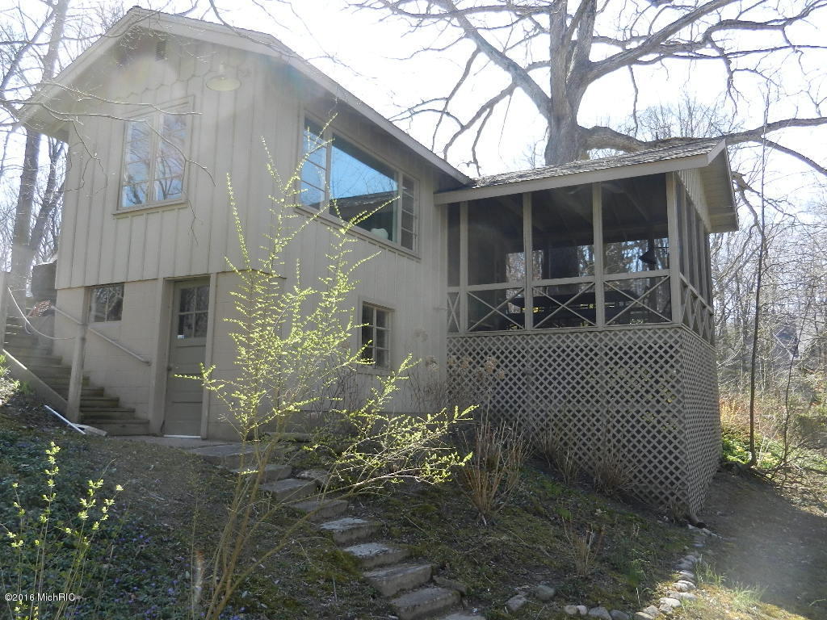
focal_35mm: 29
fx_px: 693
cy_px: 310
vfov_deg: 48.2
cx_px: 414
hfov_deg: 61.7
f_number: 3.6
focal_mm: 5.1
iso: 160
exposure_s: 1/320
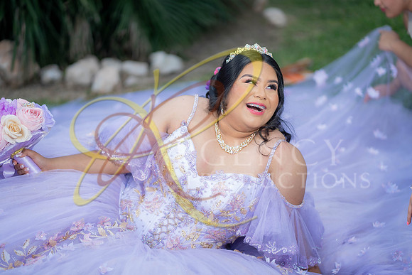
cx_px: 206
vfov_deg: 16.1
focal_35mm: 85
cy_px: 138
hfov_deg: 23.9
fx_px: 973
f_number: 1.8
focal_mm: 85
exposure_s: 1/1250
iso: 125
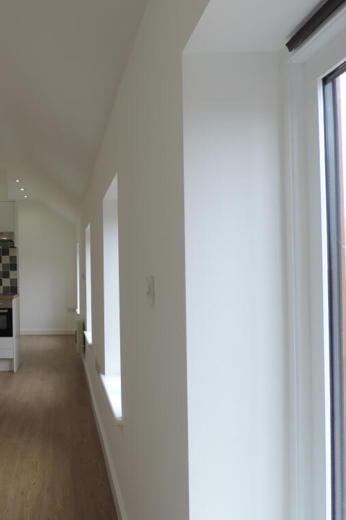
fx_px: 490
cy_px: 265
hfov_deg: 36.0
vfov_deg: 55.8
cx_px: 20
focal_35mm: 34
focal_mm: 4.3
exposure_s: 1/80
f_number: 3
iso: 80
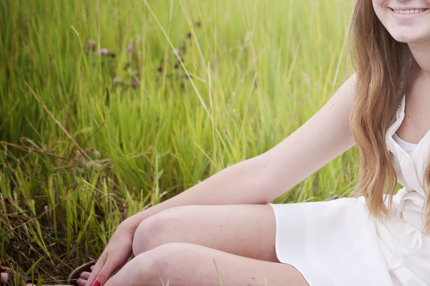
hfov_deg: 18.9
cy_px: 46
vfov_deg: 12.8
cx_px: 409
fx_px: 1265
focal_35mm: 106
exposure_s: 1/350
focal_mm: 35
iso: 200
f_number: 1.8
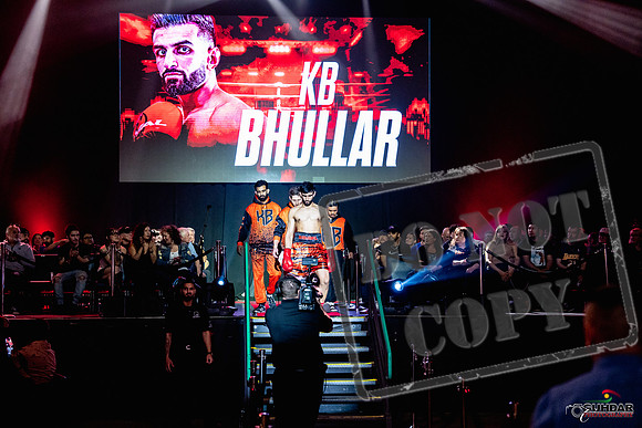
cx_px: 321
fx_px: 1249
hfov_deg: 28.8
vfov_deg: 19.5
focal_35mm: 70
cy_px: 214
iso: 5000
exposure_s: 1/320
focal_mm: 70
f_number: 2.8
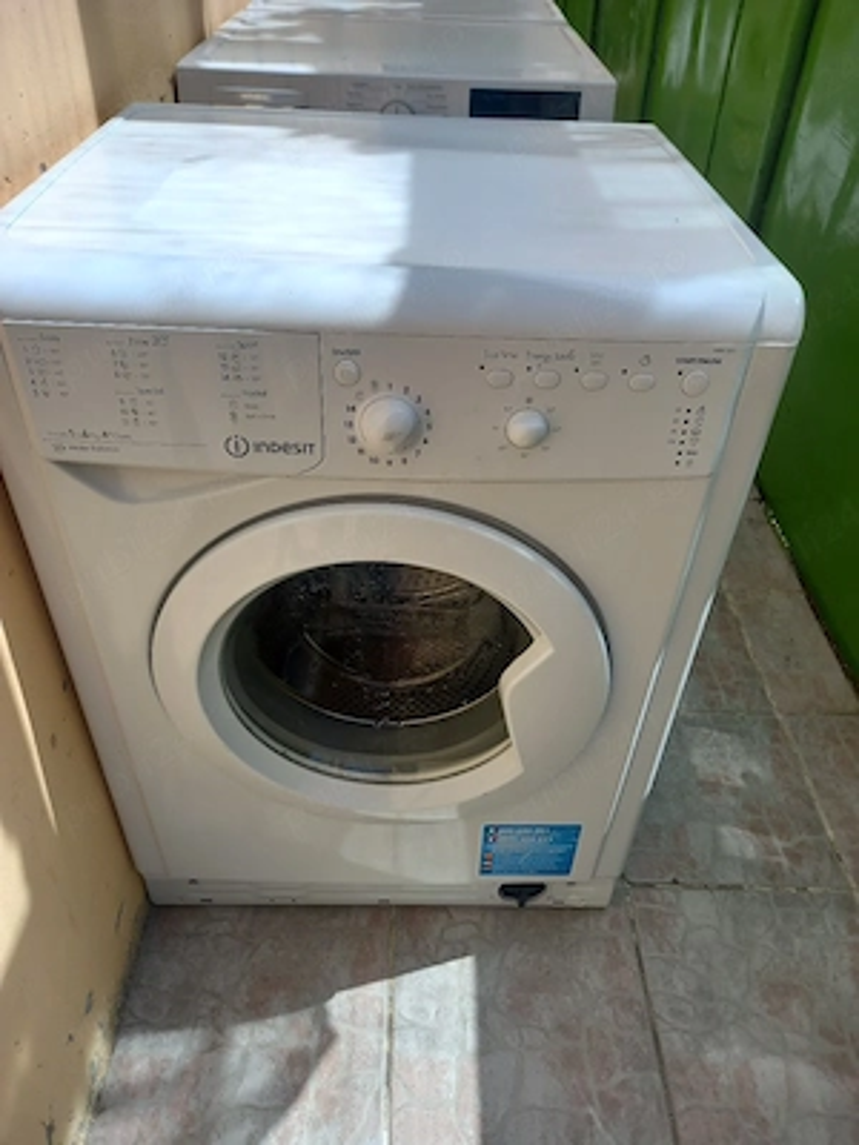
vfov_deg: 69.4
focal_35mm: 25
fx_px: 827
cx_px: 430
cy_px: 572
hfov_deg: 54.9
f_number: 2
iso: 25
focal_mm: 4.6
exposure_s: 1/714
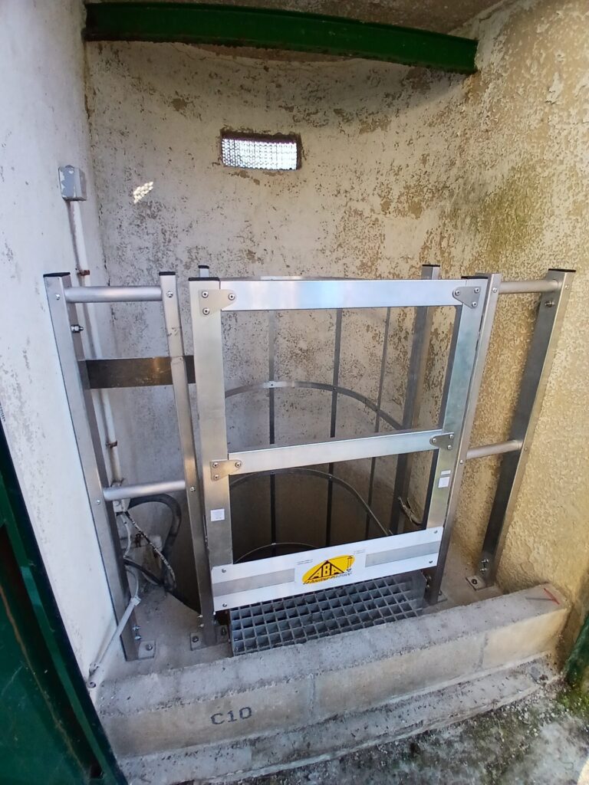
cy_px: 392
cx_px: 294
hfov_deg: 74.7
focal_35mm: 17
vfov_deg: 91.0
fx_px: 386
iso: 64
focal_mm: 1.4
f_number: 2.2
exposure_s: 1/100
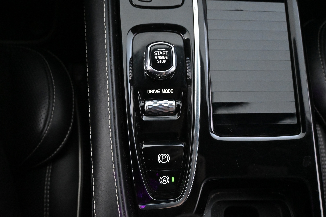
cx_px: 163
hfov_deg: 58.3
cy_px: 108
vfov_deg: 40.8
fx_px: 292
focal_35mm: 32
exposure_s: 1/30
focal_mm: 21.5
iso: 9000
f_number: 4
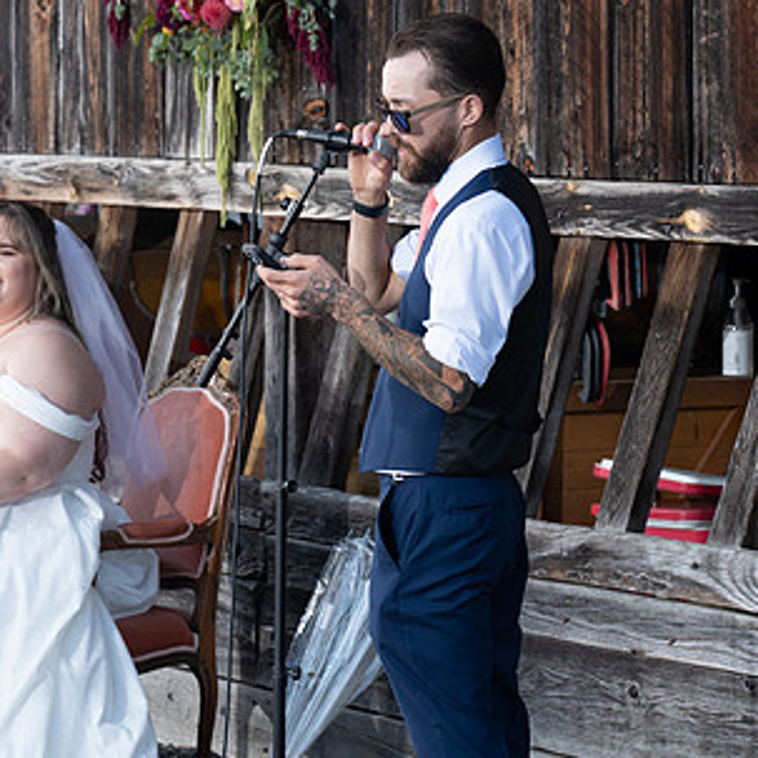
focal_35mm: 189
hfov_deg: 9.2
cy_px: 341
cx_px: 218
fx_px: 4682
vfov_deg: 9.3
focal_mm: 116
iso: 320
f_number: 5.6
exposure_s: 1/125
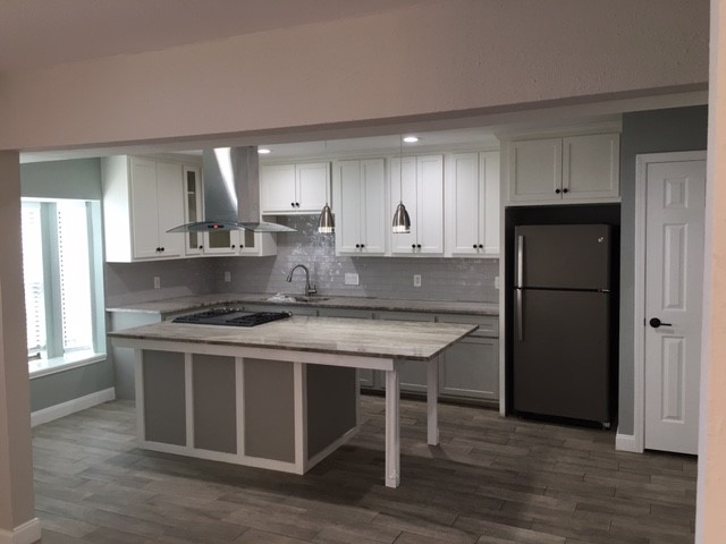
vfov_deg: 48.2
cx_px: 363
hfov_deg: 61.7
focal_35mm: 29
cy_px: 272
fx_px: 608
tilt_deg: -2.1
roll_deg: +0.9
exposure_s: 1/15
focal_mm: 4.15
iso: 25
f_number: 2.2
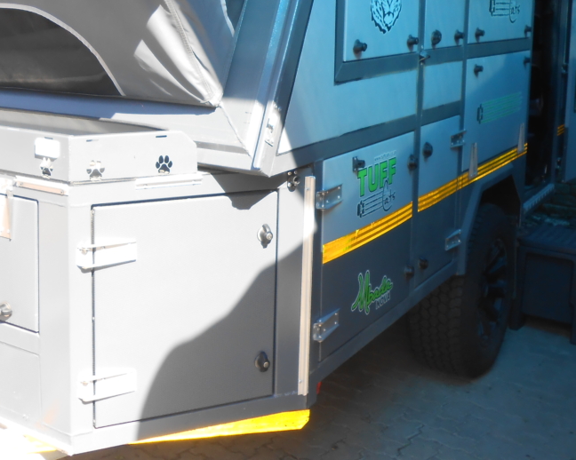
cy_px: 99
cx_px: 190
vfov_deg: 31.3
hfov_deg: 39.1
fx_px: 801
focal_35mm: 47
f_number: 3.5
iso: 80
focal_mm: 4.6
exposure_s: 1/160
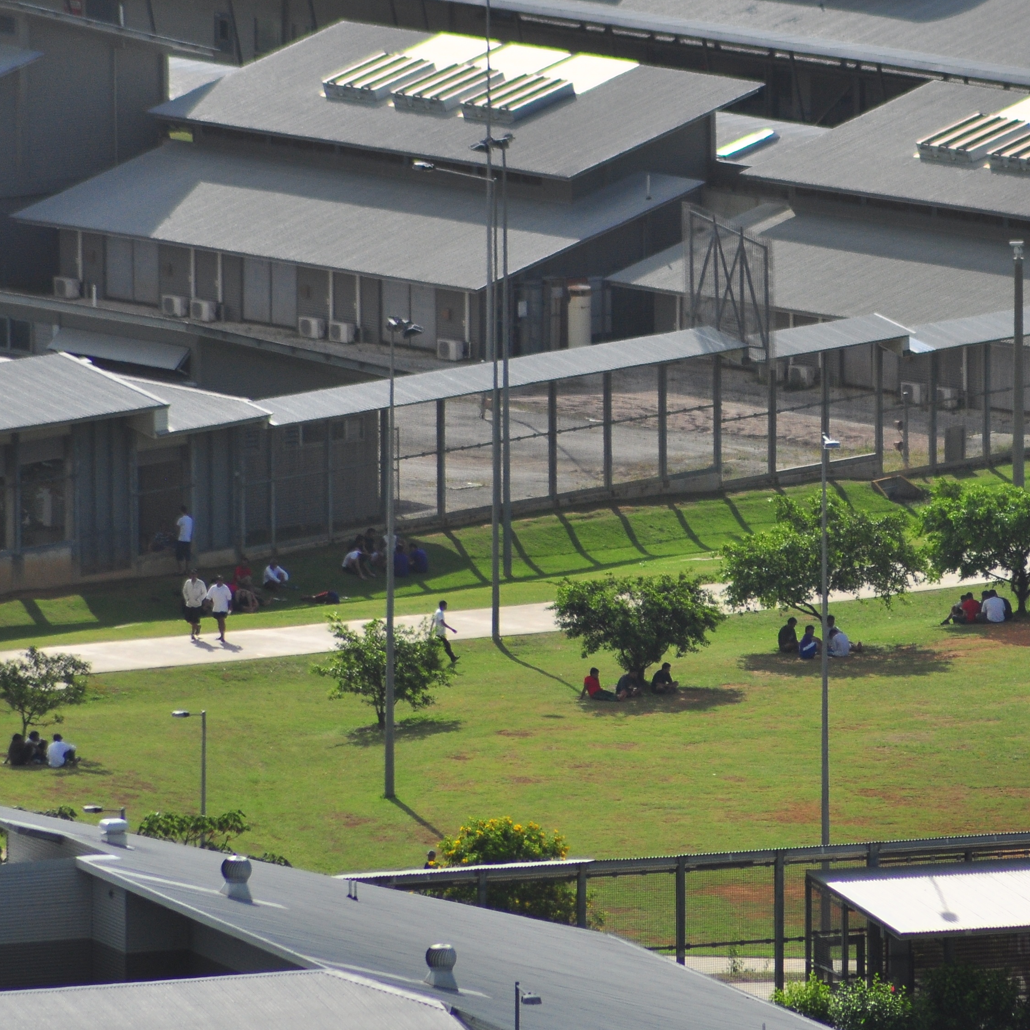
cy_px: 520
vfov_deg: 2.4
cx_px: 904
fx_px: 24608
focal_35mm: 731
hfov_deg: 2.4
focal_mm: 300
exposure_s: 1/2000
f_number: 5.6
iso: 250
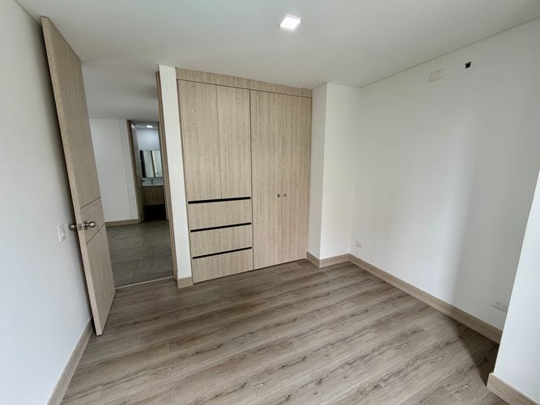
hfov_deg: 102.1
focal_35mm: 14
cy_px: 202
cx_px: 270
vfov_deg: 85.7
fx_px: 218
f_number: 2.2
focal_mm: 2.22
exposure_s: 1/121
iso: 125
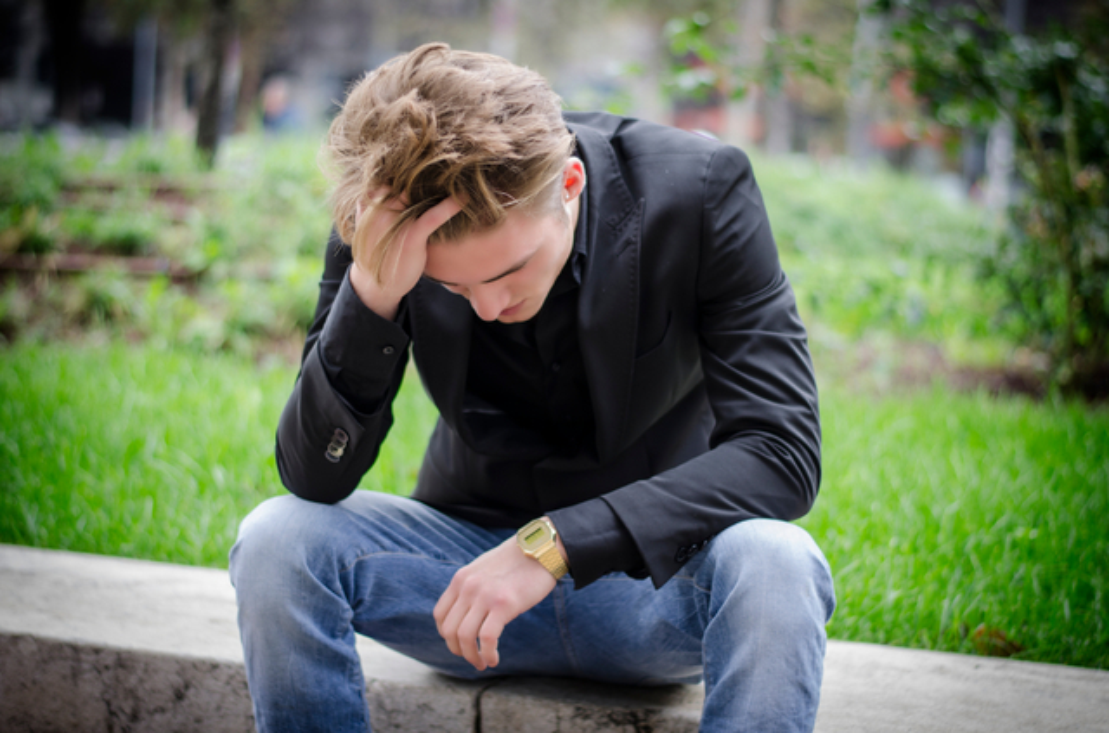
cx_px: 554
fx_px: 2304
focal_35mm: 75
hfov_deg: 27.1
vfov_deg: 18.1
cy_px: 366
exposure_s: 1/100
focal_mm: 50
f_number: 1.8
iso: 100
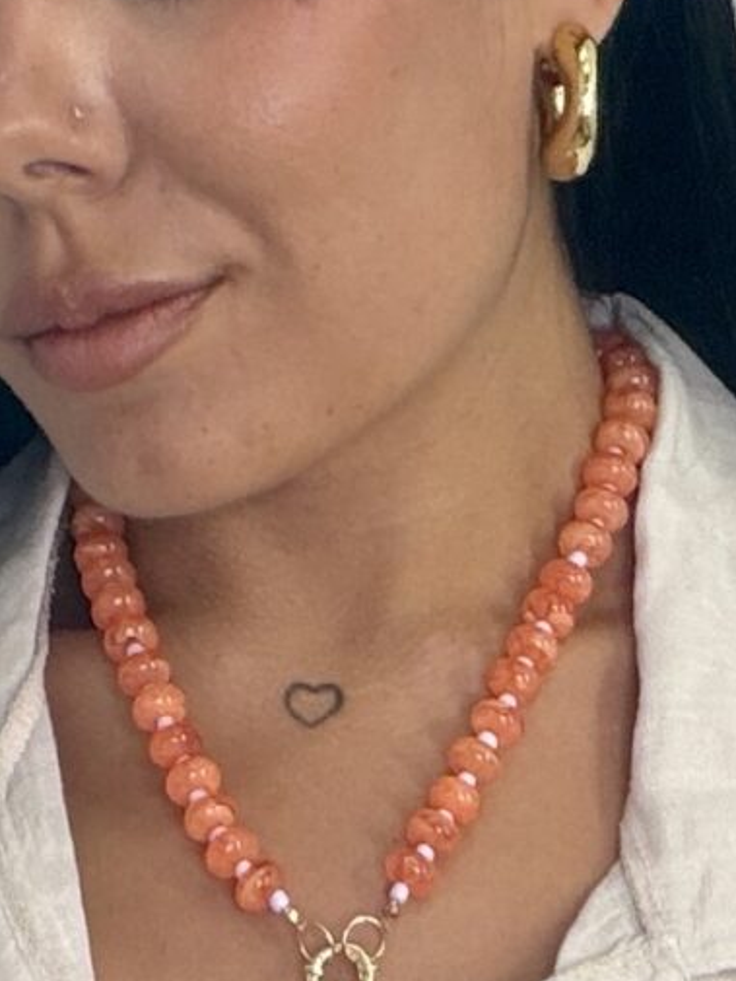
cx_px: 340
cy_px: 1711
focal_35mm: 152
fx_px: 4307
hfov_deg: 9.8
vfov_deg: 12.0
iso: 64
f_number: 1.9
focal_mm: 2.71
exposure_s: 1/74
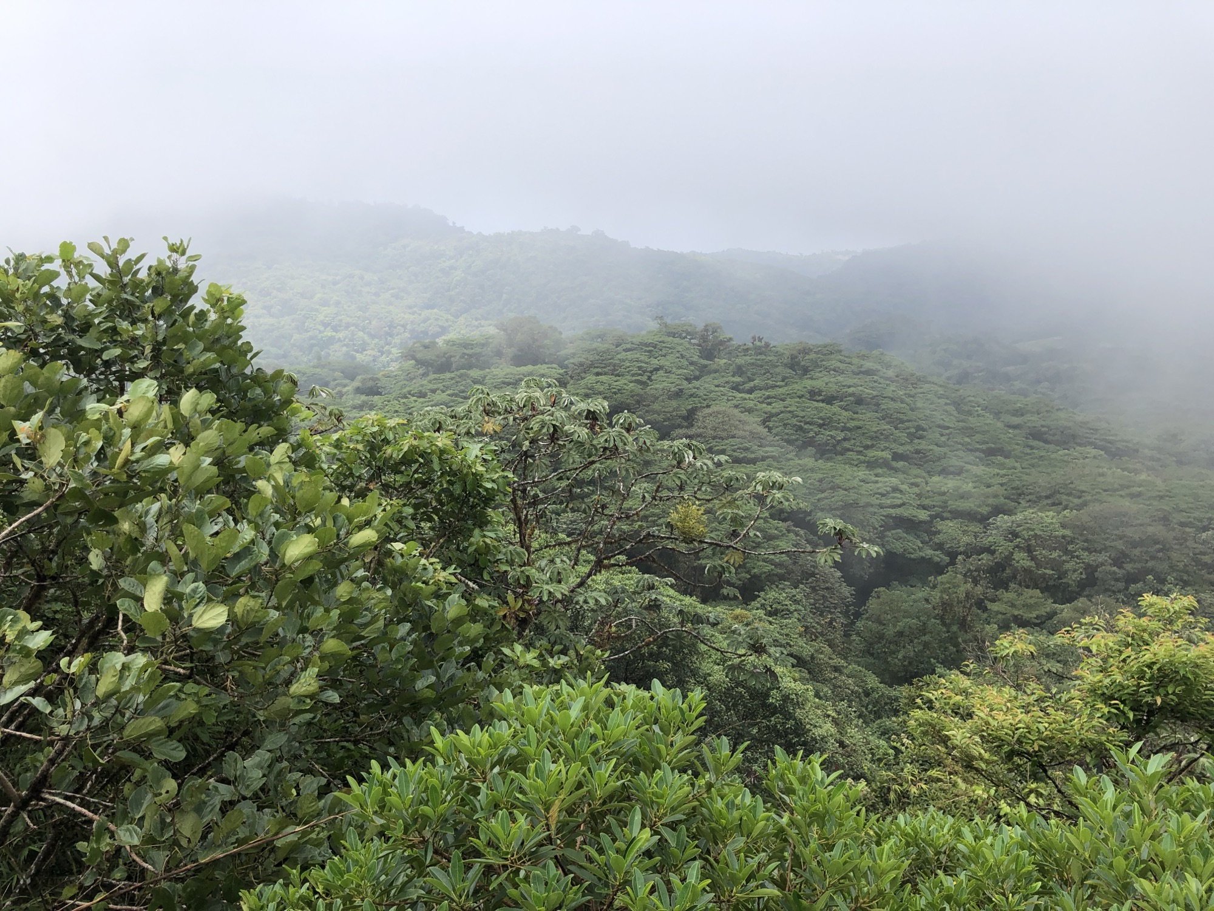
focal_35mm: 28
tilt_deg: -14.4
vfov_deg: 49.7
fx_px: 982
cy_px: 456
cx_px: 607
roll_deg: +1.5
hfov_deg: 63.4
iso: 20
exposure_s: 1/1185
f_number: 1.8
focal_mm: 4
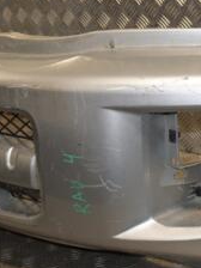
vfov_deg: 23.9
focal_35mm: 81
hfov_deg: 17.7
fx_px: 629
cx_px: 197
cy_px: 91
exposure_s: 1/200
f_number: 5.6
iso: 800
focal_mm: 21
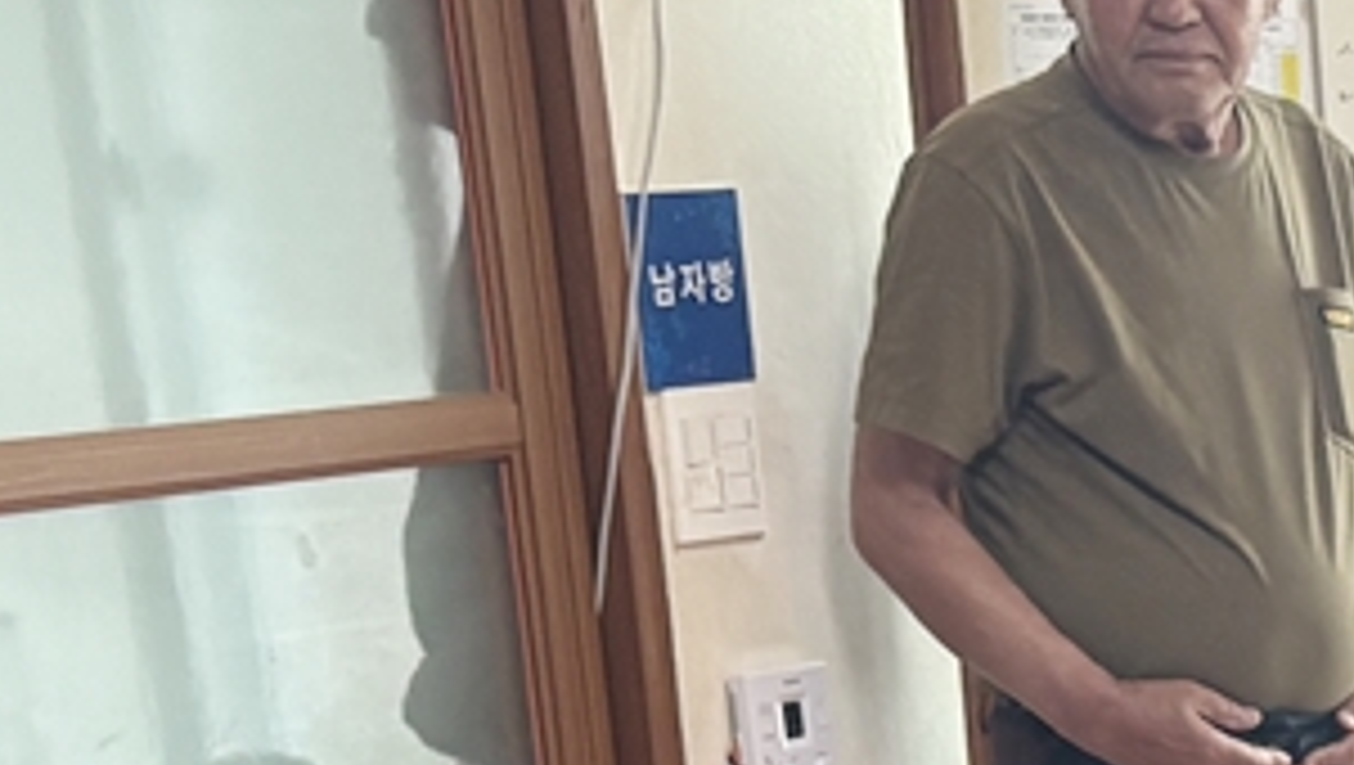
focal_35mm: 141
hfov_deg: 14.2
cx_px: 2020
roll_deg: +2.0
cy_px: 2185
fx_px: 5067
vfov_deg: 7.7
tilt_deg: -23.1
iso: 125
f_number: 1.6
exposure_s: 1/121
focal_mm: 5.96
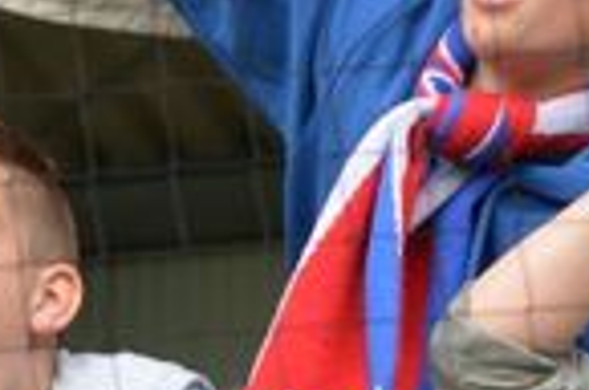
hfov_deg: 5.0
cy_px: 242
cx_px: 57
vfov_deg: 3.3
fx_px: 6742
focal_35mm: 413
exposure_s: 1/1000
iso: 720
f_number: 4
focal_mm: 70
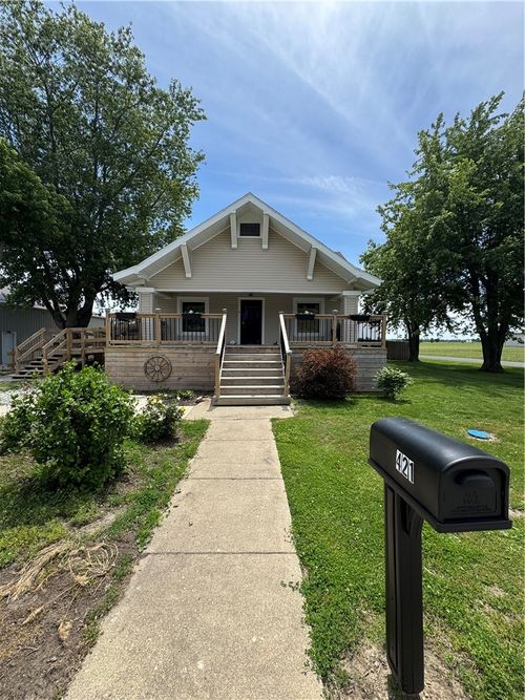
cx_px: 262
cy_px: 350
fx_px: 283
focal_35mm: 14
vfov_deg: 102.1
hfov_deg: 85.7
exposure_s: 1/1346
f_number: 2.2
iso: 40
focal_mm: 2.22
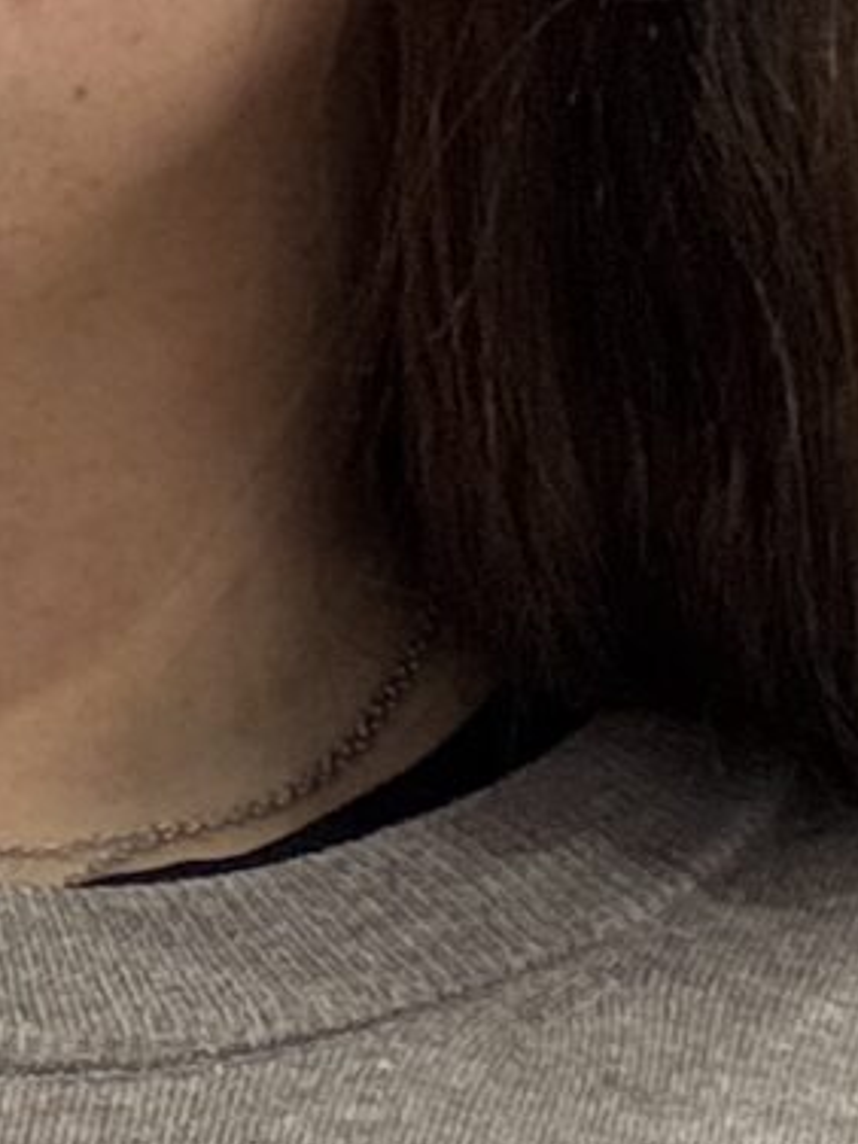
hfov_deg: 7.2
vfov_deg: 9.2
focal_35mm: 204
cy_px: 2139
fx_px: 6742
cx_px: -33
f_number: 1.9
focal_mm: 2.69
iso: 125
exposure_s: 1/50
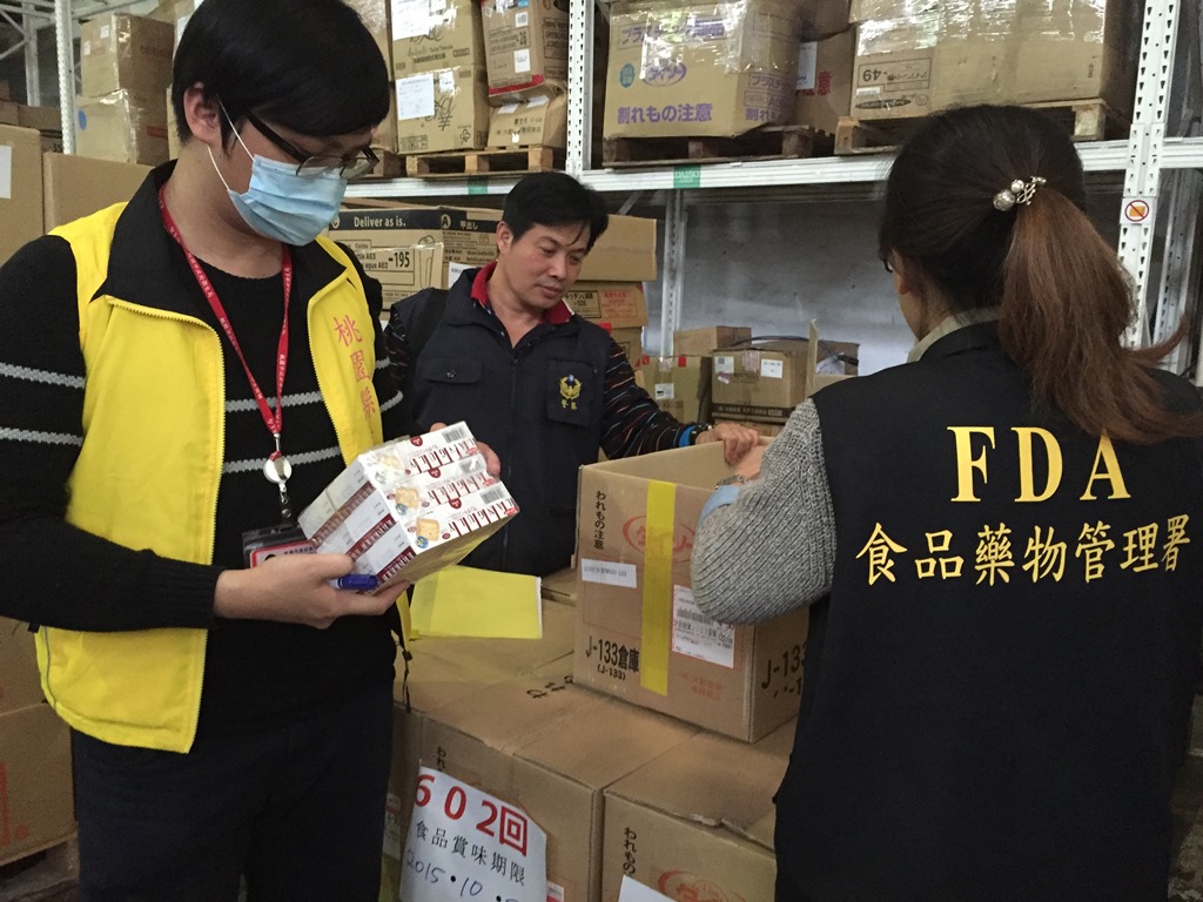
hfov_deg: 61.7
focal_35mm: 29
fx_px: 1008
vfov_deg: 48.2
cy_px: 451
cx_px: 602
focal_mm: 4.15
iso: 320
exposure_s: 1/15
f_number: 2.2
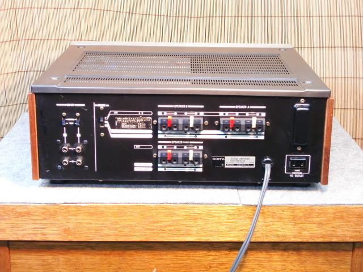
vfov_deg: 22.3
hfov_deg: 29.4
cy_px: 136
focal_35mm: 66
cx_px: 182
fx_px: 692
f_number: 4.1
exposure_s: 1/25
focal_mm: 11.7
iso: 400
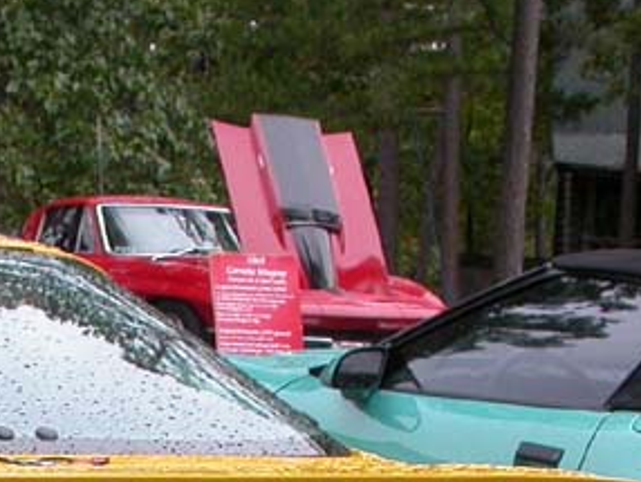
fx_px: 2520
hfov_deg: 14.2
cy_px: 809
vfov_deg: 10.4
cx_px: -49
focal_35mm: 136
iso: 100
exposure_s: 1/151
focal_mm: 7.85
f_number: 4.7
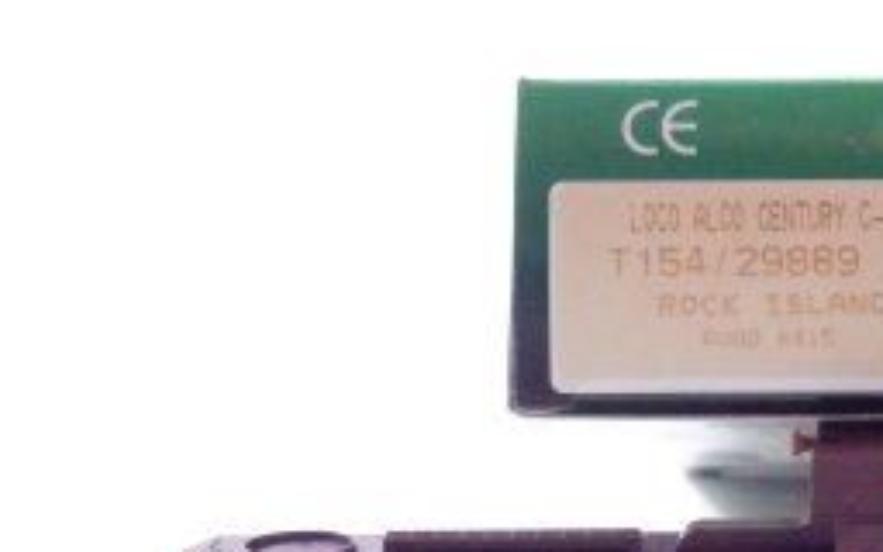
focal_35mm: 164
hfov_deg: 12.6
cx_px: 855
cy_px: 438
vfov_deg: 8.0
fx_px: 3947
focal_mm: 11.9
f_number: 4.4
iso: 1250
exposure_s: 1/160
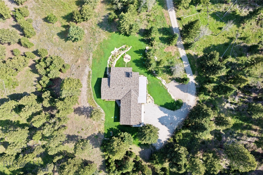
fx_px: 205
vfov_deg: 46.4
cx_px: 132
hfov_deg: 65.5
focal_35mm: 28
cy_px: 88
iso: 160
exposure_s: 1/500
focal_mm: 14.45
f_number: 2.8
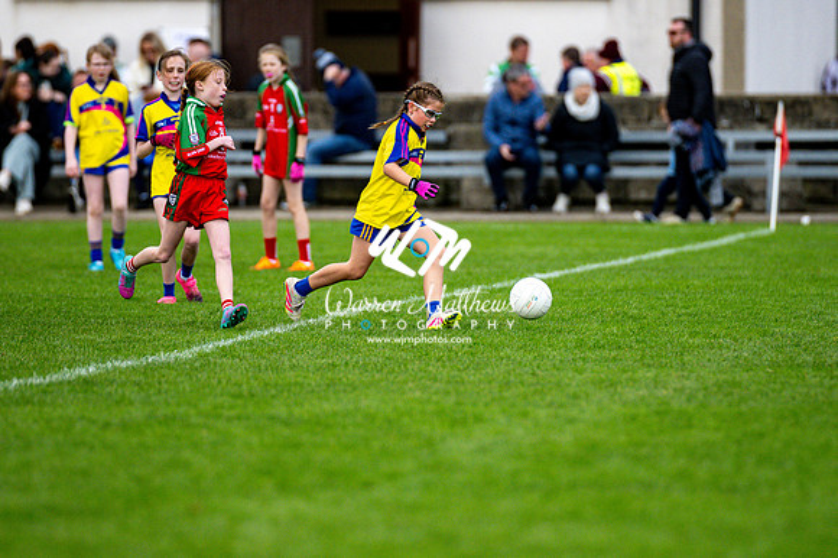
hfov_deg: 4.6
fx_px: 10469
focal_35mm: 450
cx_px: 419
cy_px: 279
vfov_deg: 3.1
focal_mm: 300
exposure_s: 1/6400
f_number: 2.8
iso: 900
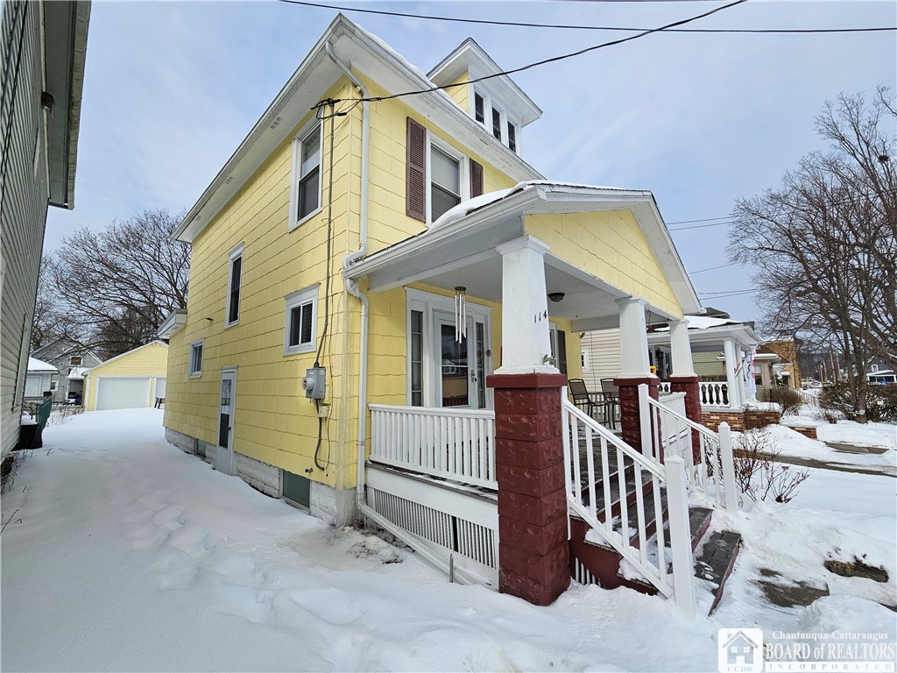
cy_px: 336
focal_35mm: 13
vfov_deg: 89.9
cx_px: 448
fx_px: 337
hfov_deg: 106.2
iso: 50
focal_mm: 2.2
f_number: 2.2
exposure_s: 1/2797
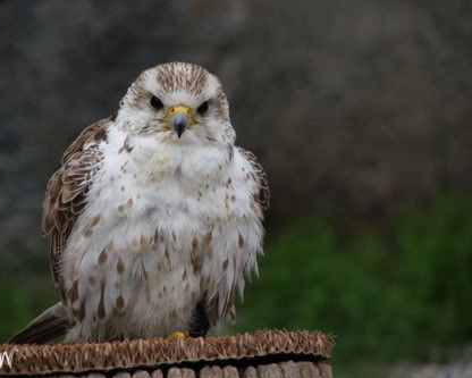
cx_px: 193
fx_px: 4737
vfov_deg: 4.6
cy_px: 189
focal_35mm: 339
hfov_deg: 5.7
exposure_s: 1/250
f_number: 6.3
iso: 200
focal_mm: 200
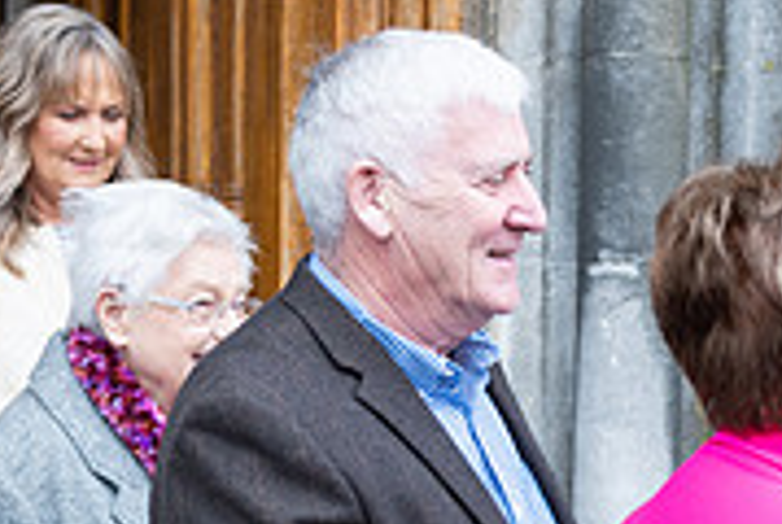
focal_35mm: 123
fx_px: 2676
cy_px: 544
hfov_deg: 16.0
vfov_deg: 11.1
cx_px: 922
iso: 125
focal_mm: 38
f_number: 3.5
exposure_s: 1/160
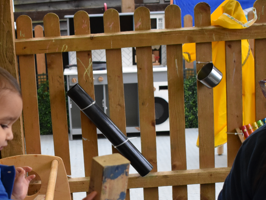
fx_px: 622
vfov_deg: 17.8
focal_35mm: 81
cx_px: 68
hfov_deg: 23.9
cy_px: 192
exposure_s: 1/500
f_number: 4
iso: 2000
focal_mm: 26
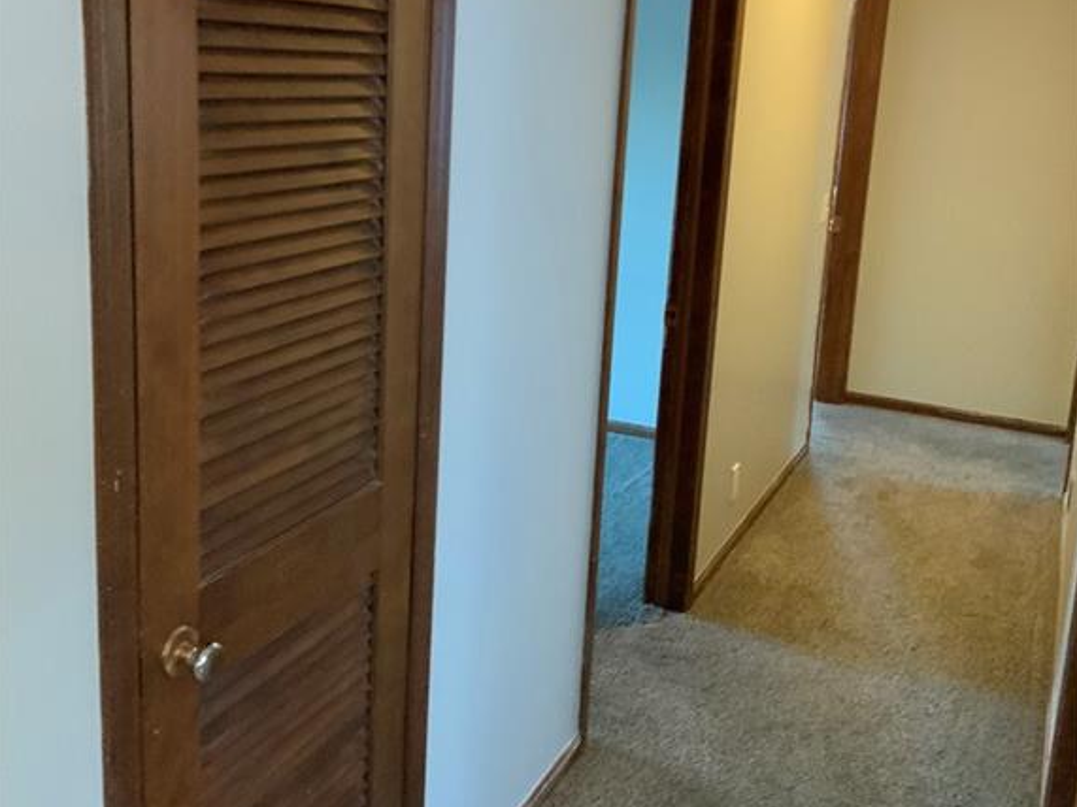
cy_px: 311
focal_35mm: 39
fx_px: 1213
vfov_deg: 36.6
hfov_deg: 47.9
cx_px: 539
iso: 320
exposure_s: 1/30
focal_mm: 3
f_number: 1.8
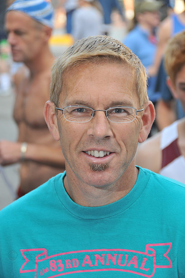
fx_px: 951
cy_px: 139
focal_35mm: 123
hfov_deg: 11.1
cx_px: 92
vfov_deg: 16.7
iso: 200
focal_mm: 82
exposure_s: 1/125
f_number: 5
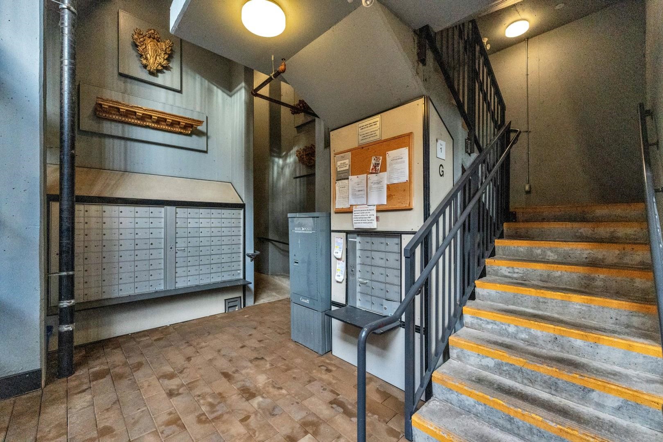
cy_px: 221
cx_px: 332
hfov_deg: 99.6
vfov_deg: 76.6
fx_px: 280
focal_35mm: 15
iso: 12800
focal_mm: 15.2
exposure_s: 1/1250
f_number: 2.8
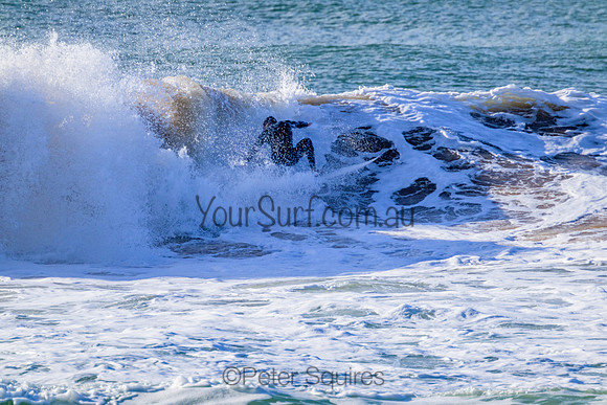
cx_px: 304
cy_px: 202
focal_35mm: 800
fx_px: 13491
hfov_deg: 2.6
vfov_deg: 1.7
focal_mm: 800
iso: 1250
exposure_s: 1/2000
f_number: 11
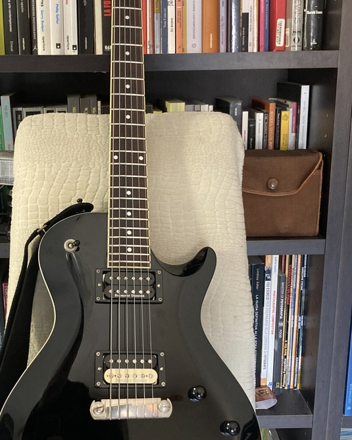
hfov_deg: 30.6
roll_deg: +0.8
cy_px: 232
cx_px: 123
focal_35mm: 49
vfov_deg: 38.0
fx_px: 638
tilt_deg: -13.4
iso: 400
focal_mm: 3.99
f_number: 1.8
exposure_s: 1/25
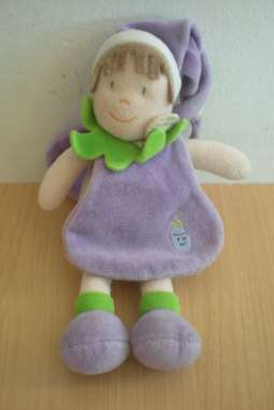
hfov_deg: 33.4
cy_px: 206
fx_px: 456
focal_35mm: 40
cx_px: 140
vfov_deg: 48.4
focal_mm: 6.3
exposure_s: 1/26
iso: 200
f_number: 3.1
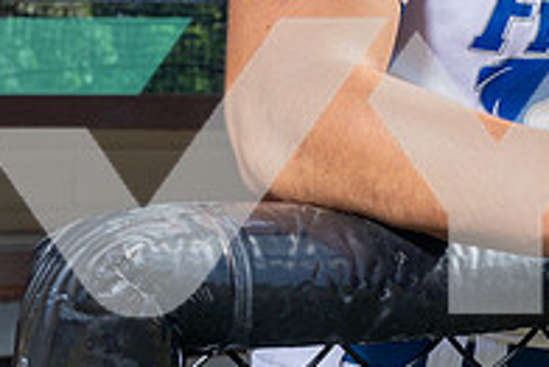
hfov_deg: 15.0
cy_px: -172
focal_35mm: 133
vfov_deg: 10.0
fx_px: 2030
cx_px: 622
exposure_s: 1/125
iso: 100
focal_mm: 45
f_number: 10
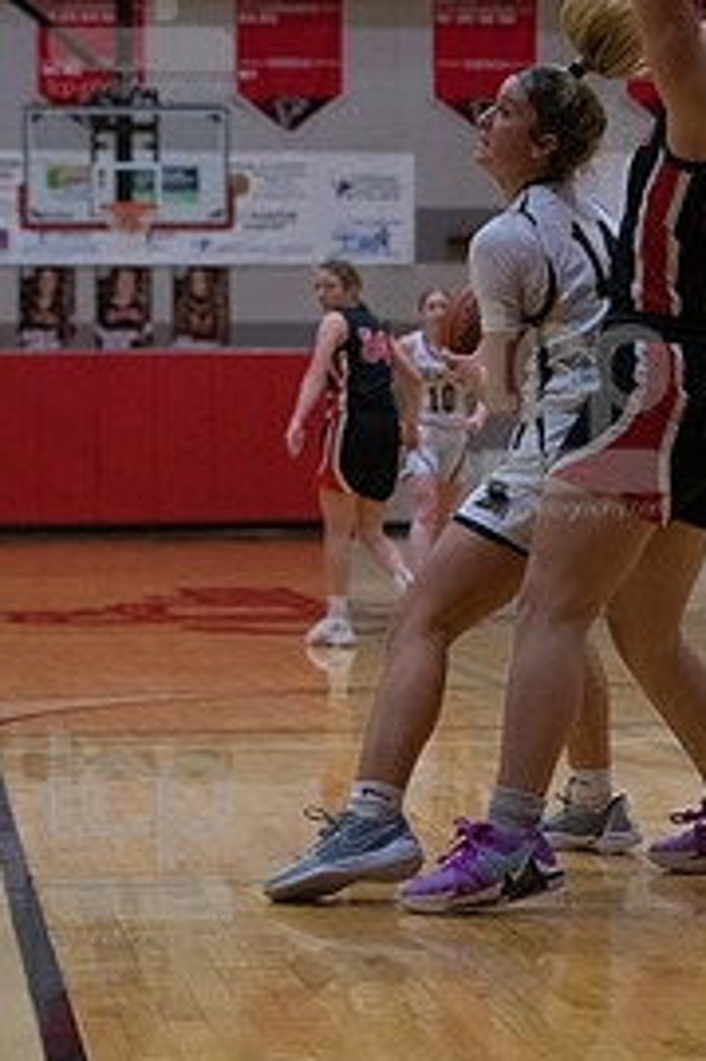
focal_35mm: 117
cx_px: 576
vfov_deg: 17.5
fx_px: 3446
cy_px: 410
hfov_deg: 11.7
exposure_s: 1/1600
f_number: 4
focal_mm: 70
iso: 8000
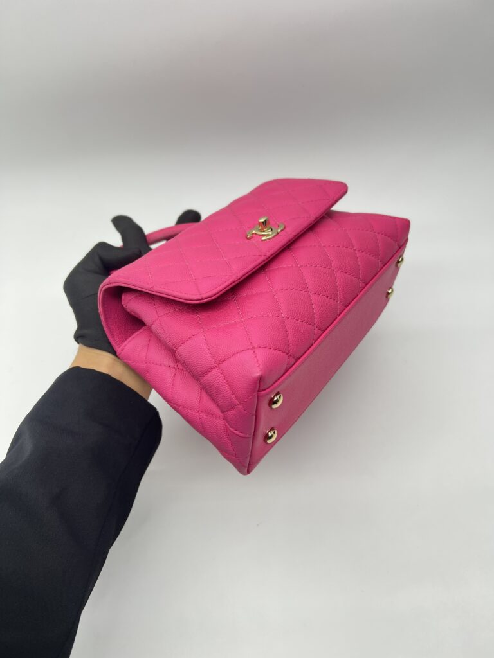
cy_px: 329
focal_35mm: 26
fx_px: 495
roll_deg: +6.6
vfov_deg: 67.3
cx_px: 247
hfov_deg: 53.1
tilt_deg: -44.6
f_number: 1.5
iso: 40
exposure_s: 1/100
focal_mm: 5.7
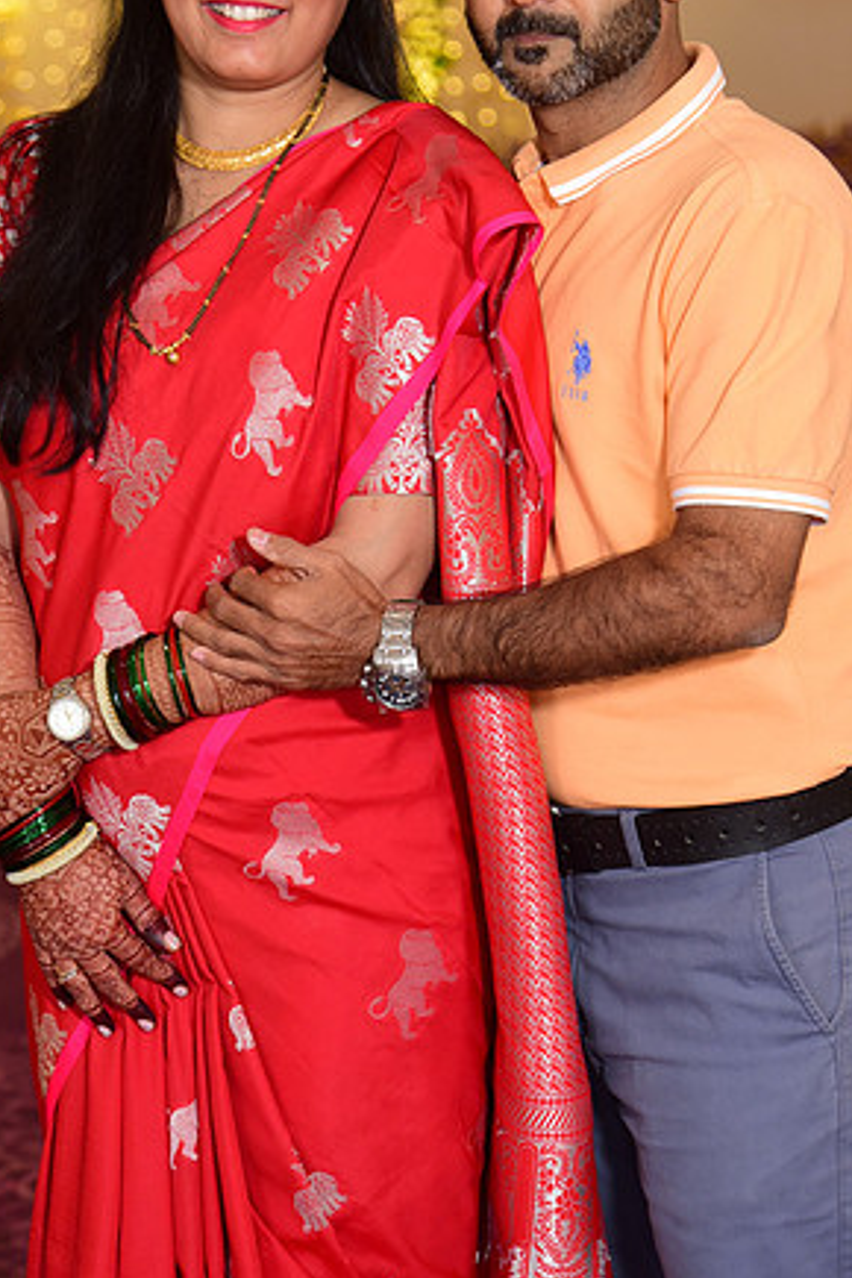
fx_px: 3692
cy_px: 517
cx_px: 386
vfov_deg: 19.6
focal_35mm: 104
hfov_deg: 13.2
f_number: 4.5
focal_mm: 78
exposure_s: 1/160
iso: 1250
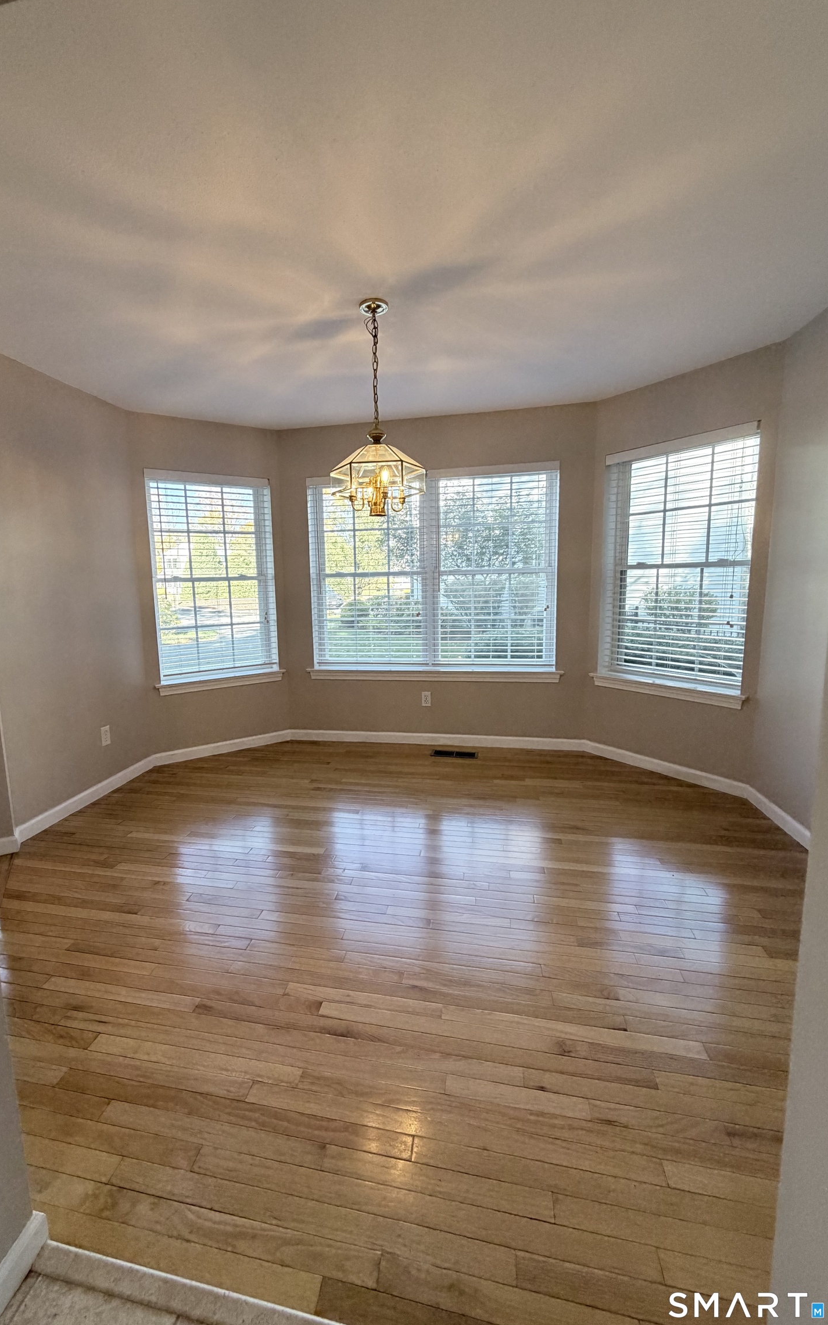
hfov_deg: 74.6
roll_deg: +1.5
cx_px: 369
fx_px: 541
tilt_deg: -9.9
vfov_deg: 101.5
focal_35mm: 15
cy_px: 661
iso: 250
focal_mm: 2.22
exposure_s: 1/120
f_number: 2.2
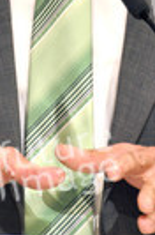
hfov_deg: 1.7
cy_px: -94
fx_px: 5291
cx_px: 79
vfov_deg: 2.5
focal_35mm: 815
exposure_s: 1/160
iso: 800
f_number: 6.3
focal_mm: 180
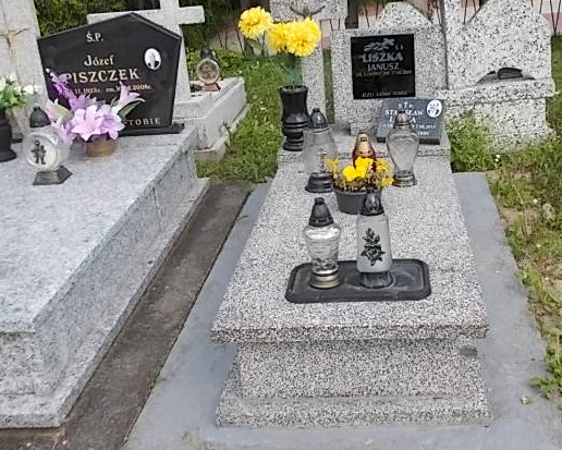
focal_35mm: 46
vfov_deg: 32.7
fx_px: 765
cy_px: 197
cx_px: 338
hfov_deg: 40.1
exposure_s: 1/400
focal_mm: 5.3
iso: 80
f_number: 3.1
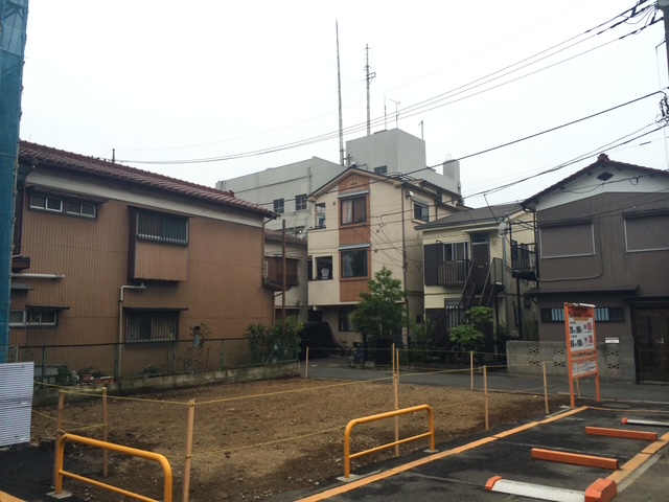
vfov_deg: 46.8
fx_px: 580
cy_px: 251
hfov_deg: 60.0
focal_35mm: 30
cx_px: 334
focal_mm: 4.12
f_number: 2.2
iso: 32
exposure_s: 1/394
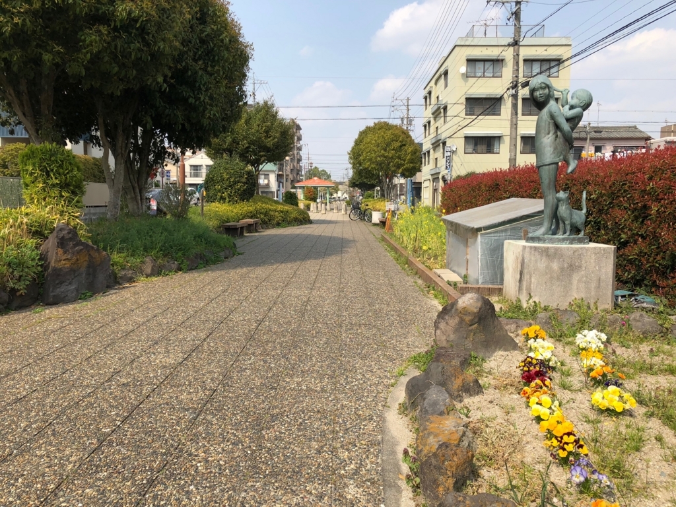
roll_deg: -0.8
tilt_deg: -5.1
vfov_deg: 49.7
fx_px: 547
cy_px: 254
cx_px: 338
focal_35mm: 28
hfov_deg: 63.4
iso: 20
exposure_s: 1/1656
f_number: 1.8
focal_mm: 4
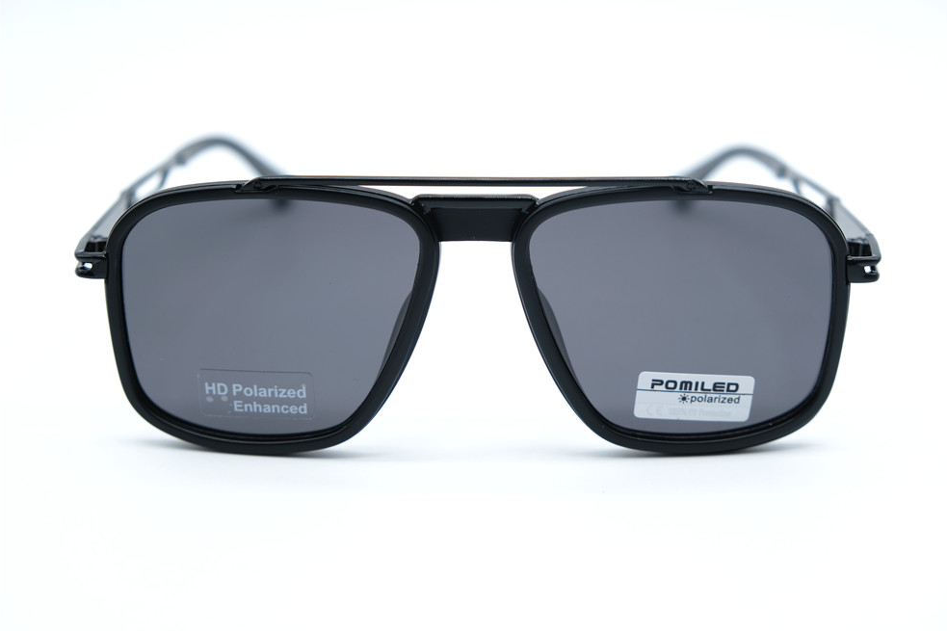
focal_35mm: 60
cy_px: 313
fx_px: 1578
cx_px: 480
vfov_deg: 22.6
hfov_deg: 33.4
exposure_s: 1/200
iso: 160
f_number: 4.5
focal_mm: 39
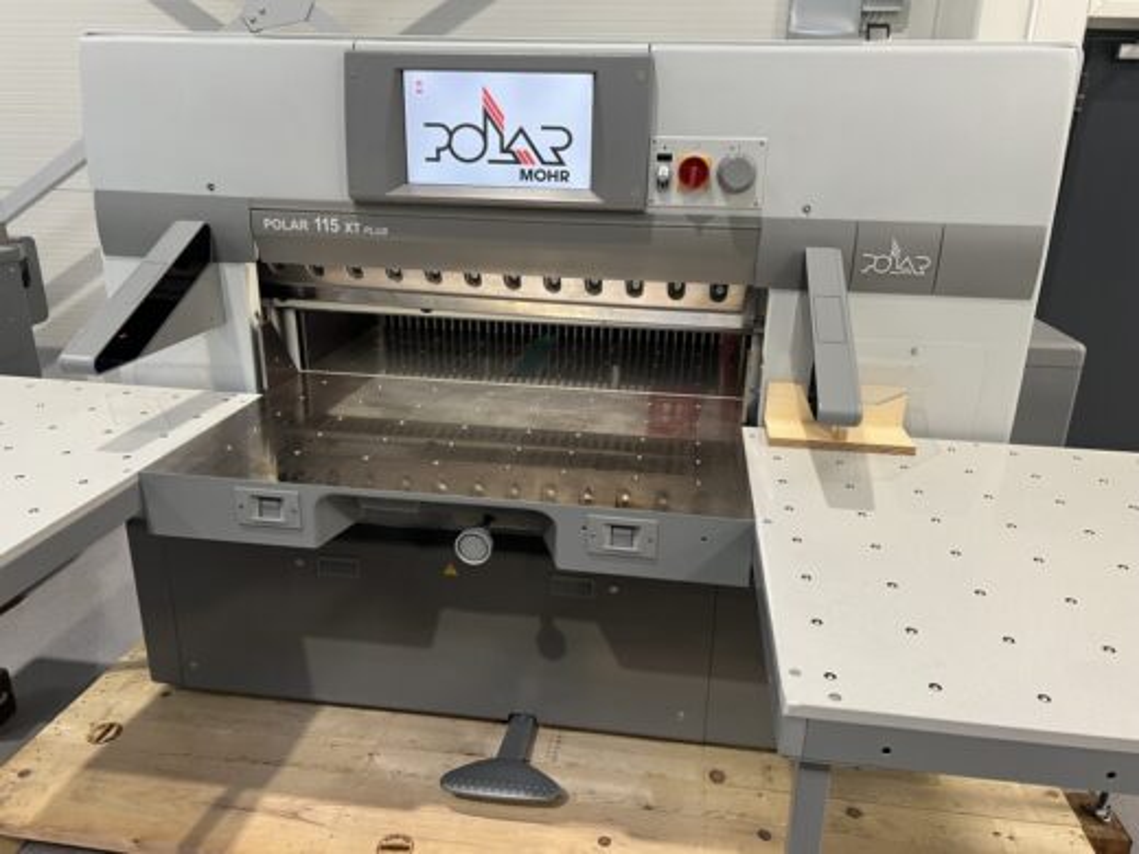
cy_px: 427
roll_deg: -1.6
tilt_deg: -18.0
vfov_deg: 53.1
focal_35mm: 26
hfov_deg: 67.3
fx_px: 856
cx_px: 570
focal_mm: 5.7
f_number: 1.5
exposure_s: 1/88
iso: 125
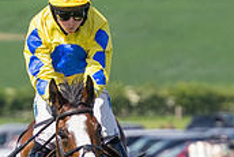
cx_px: 173
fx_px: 7377
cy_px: 169
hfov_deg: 1.8
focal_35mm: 1134
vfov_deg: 1.2
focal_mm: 165
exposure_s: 1/3200
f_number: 4
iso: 400
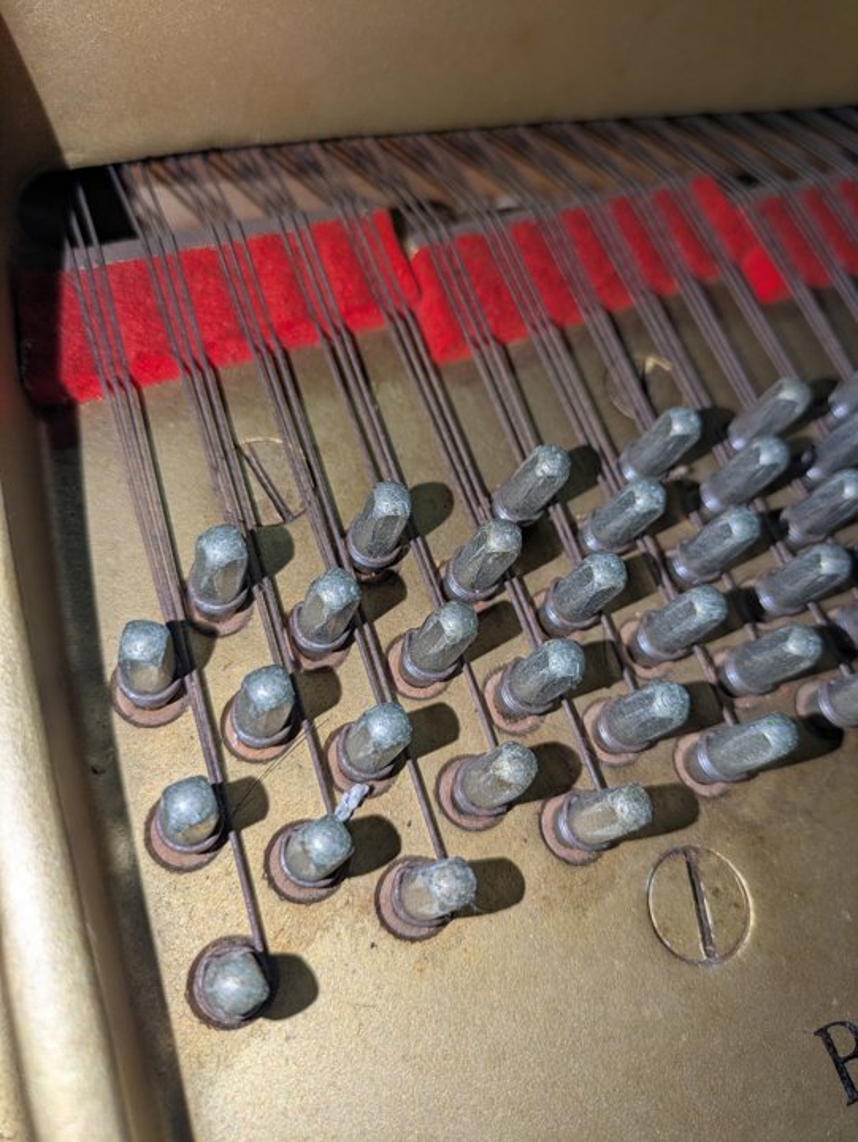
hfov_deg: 54.9
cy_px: 571
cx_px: 429
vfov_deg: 69.4
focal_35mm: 25
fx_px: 825
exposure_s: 1/115
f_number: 1.89
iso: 45
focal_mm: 5.43
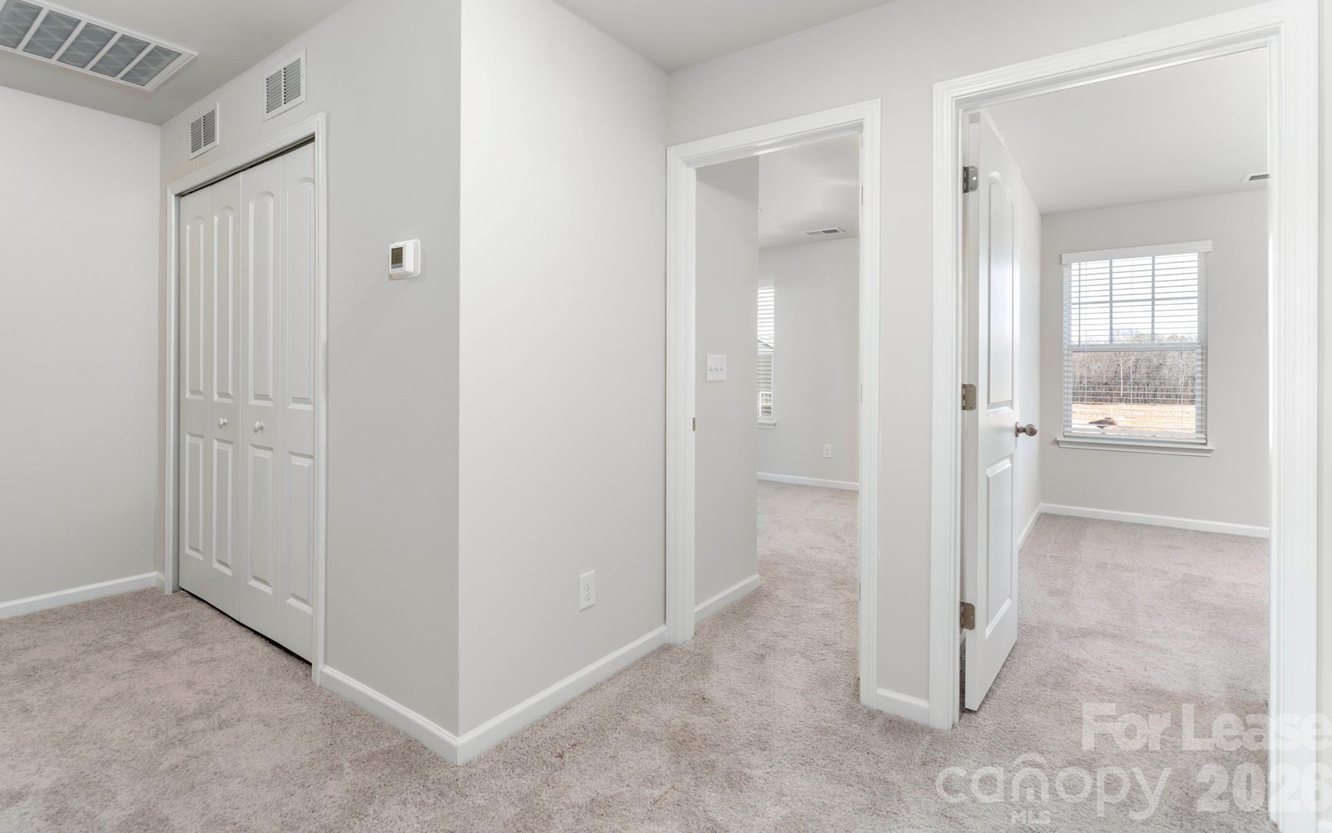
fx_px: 653
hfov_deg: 91.1
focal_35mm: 18
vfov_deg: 64.8
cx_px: 650
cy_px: 374
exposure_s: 1/10
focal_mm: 17
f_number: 7.1
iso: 320
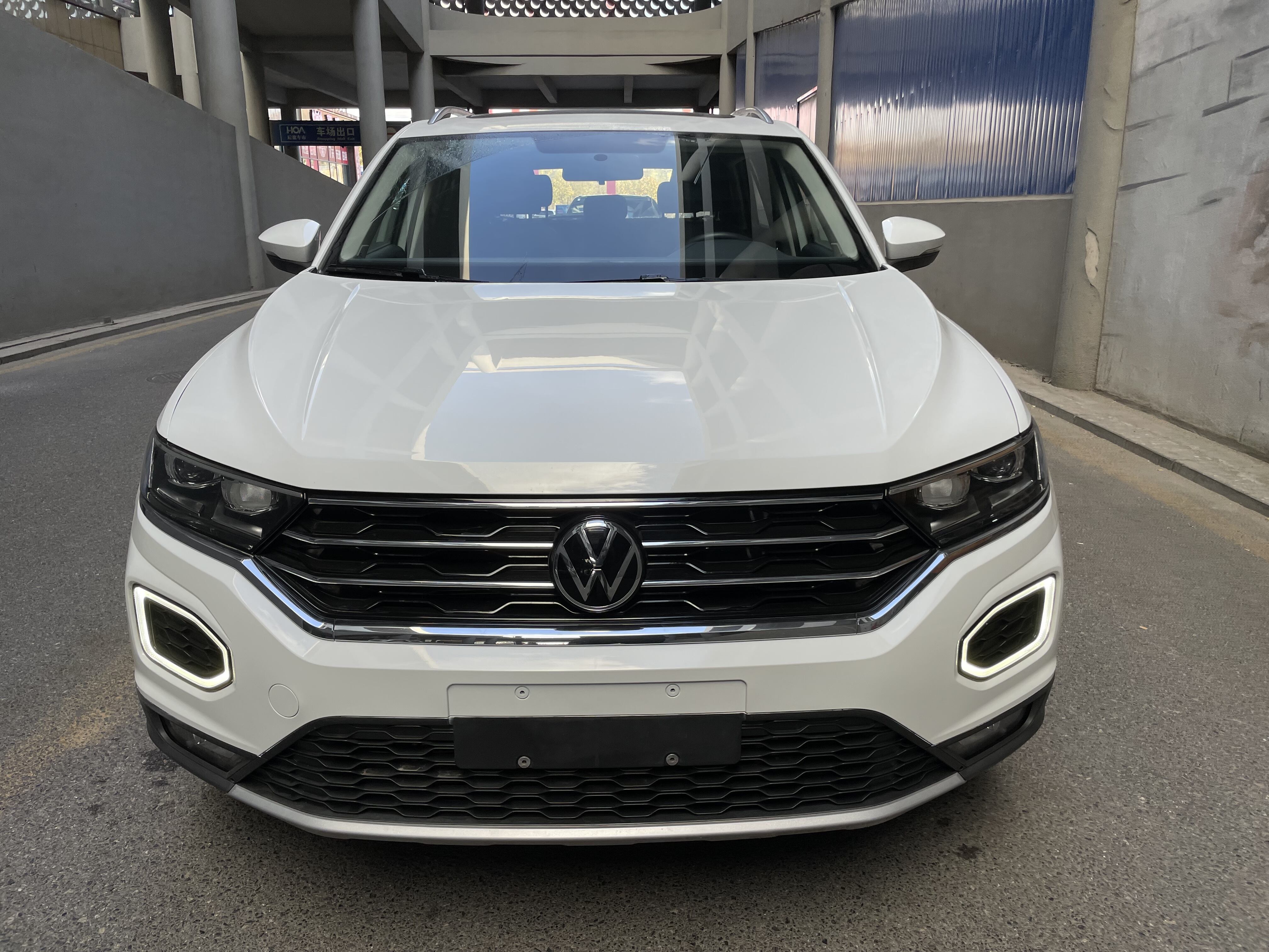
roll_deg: +0.7
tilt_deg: -15.7
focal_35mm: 26
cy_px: 476
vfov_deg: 53.1
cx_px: 634
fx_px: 953
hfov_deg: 67.3
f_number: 1.6
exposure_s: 1/487
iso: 32
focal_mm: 4.2
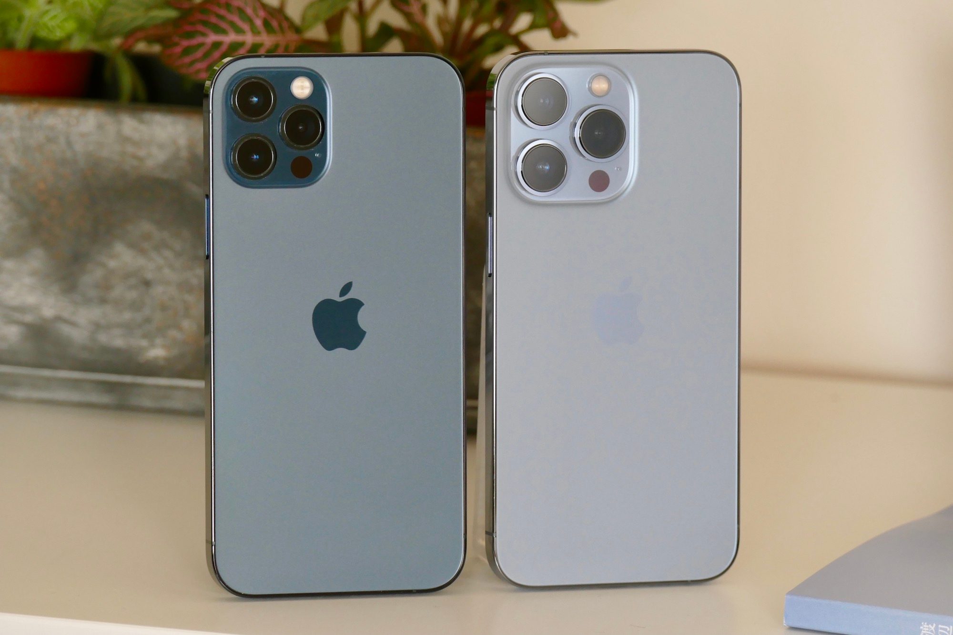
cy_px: 318
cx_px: 476
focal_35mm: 260
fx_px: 6882
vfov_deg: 5.3
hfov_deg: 7.9
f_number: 4.5
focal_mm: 94.66
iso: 800
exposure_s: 1/100
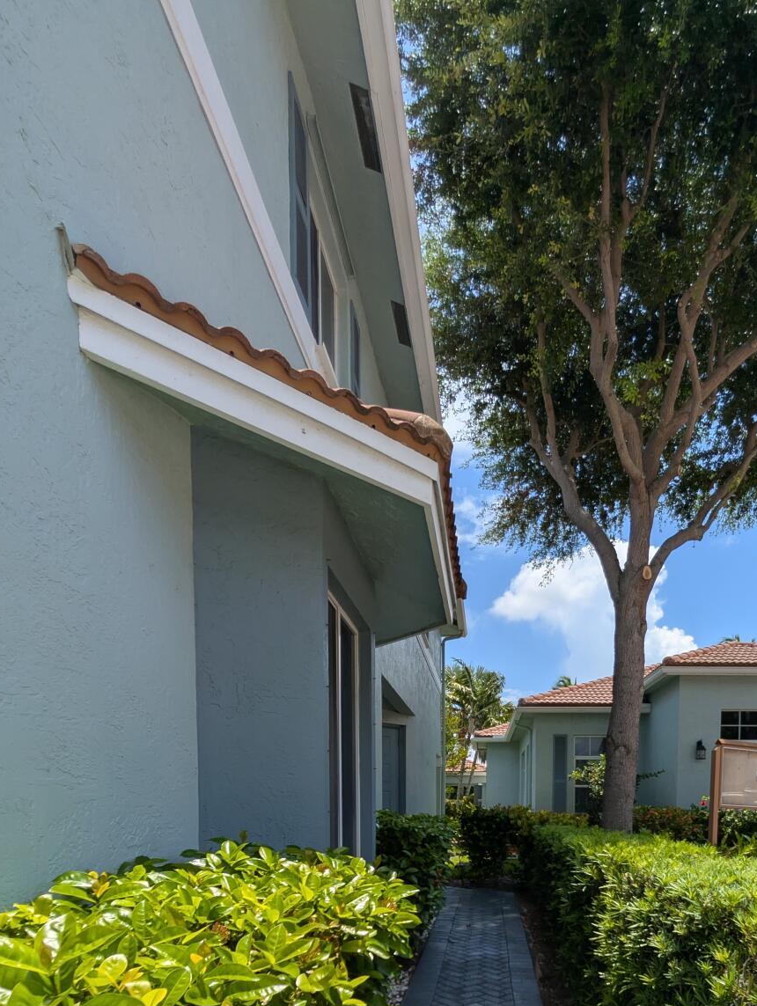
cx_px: 471
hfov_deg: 62.7
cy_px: 852
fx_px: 611
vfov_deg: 68.5
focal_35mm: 21
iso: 52
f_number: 1.7
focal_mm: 2.02
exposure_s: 1/3165
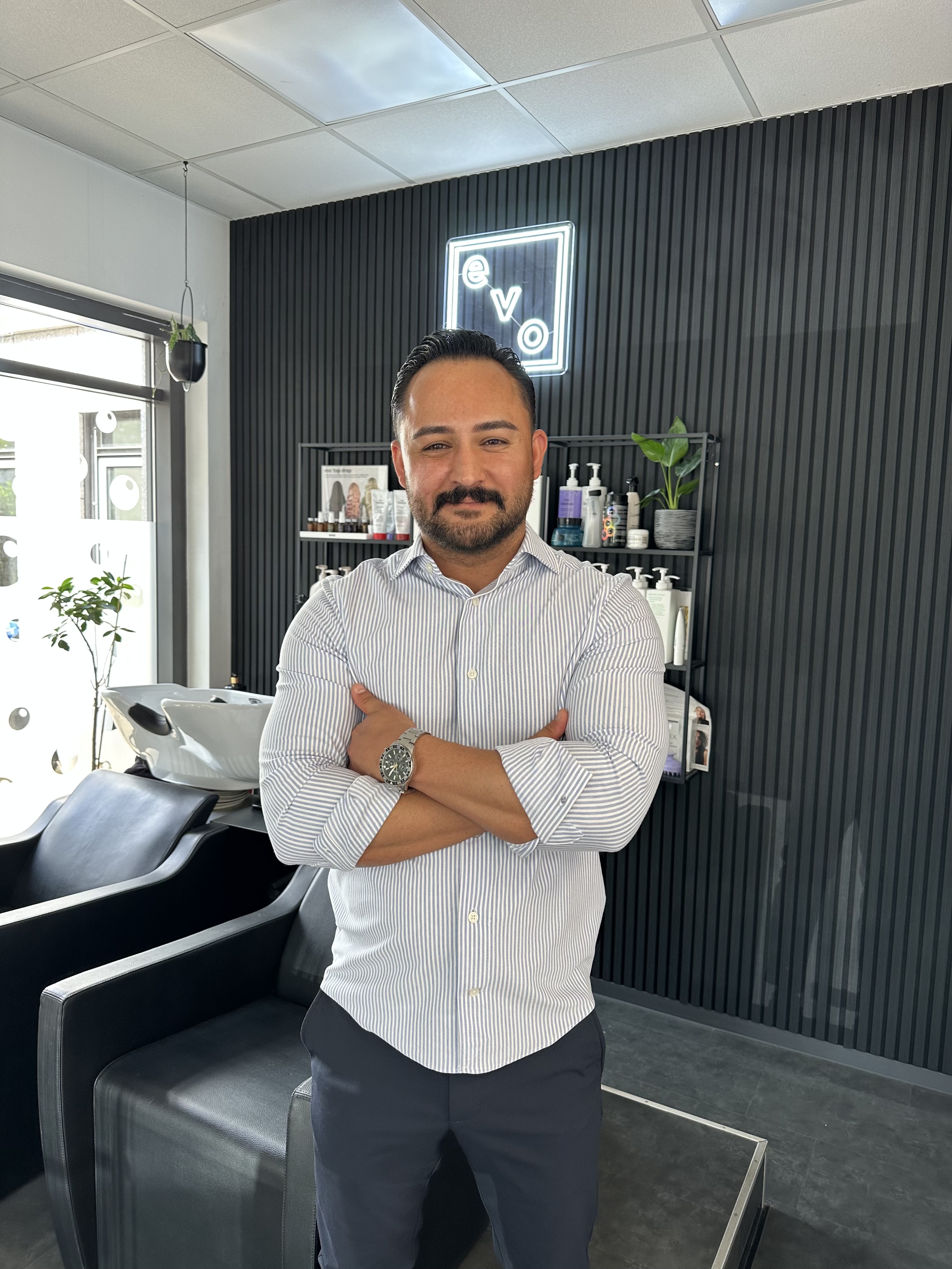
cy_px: 634
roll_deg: -1.6
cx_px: 476
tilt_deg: -5.3
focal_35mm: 24
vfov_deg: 71.6
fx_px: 880
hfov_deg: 56.8
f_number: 1.78
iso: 100
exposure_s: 1/100
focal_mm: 6.86
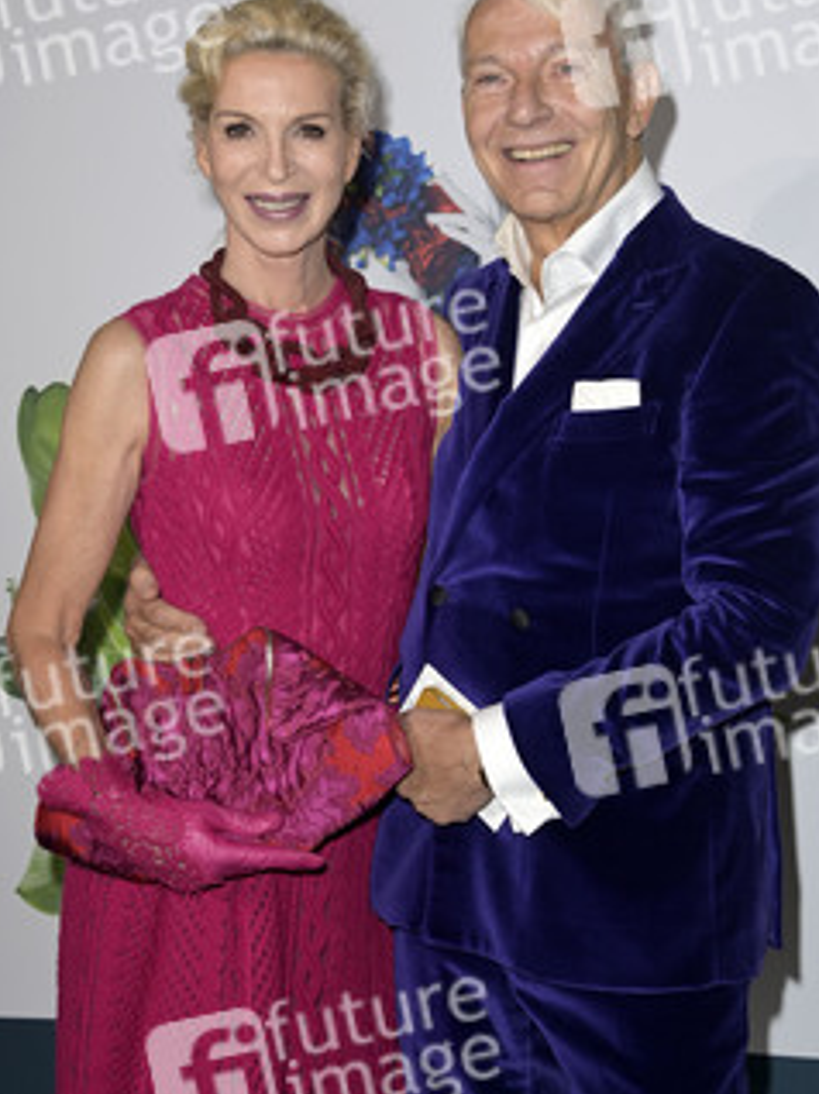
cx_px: 423
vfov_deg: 26.0
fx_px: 2369
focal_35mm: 75
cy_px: 544
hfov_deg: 19.6
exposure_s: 1/250
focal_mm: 62
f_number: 5.6
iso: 640
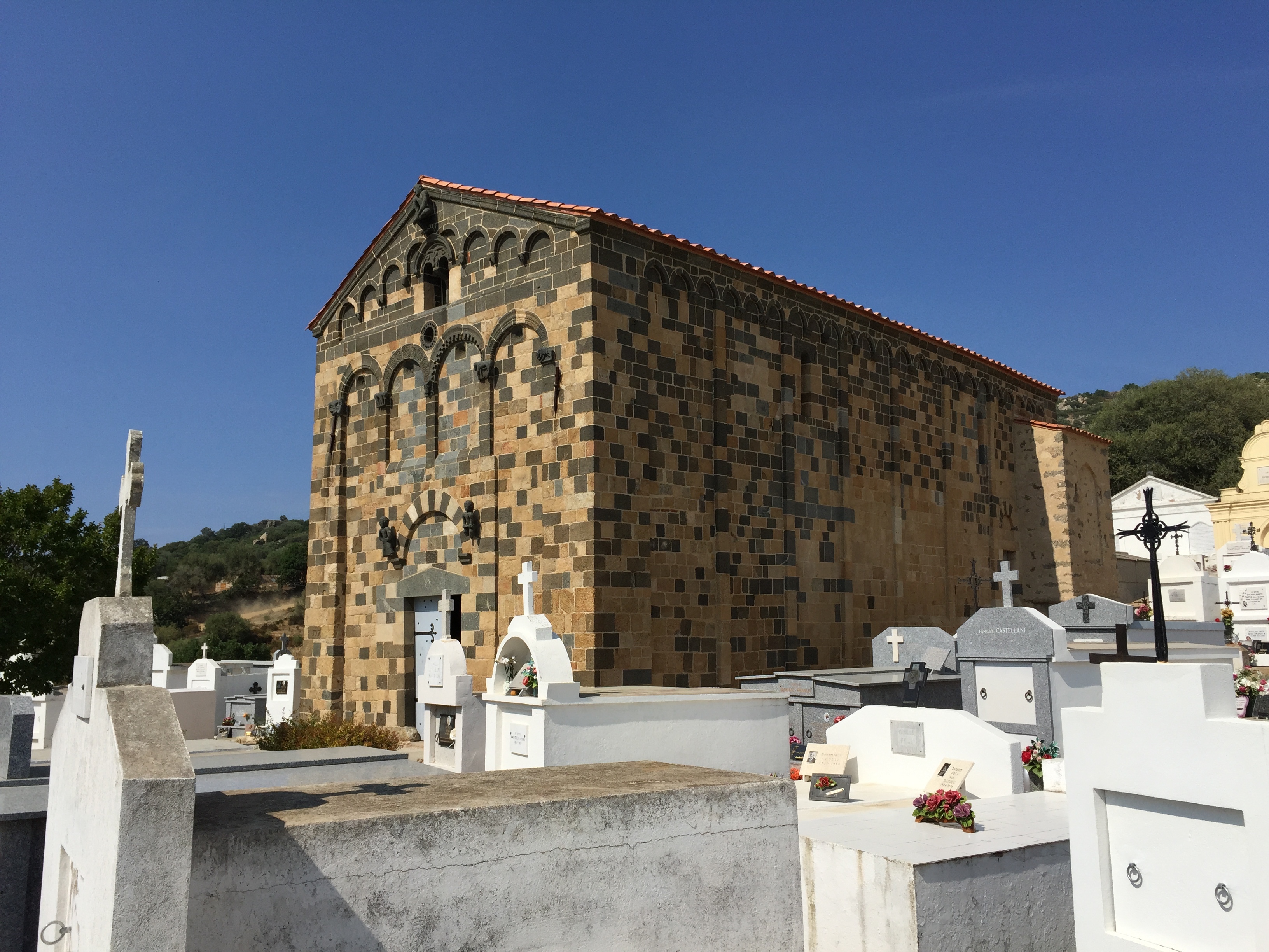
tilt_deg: +8.5
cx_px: 634
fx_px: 1063
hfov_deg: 61.7
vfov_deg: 48.2
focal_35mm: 29
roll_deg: -0.5
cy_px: 476
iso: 32
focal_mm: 4.15
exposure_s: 1/4405
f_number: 2.2
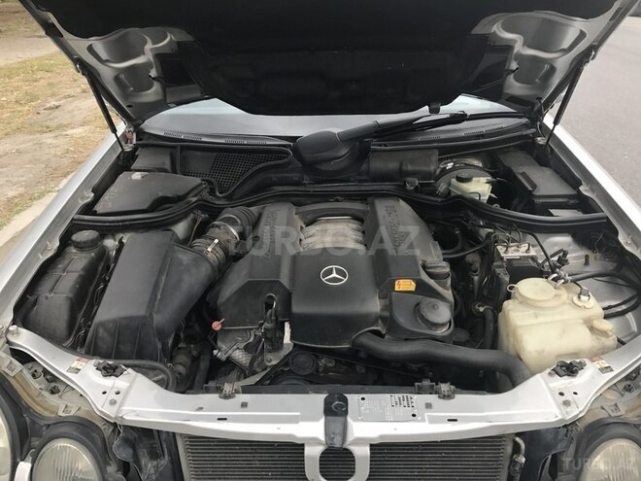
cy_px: 240
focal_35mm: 28
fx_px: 518
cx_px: 320
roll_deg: -0.4
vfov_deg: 49.7
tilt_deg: -26.6
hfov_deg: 63.4
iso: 20
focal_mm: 3.99
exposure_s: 1/488
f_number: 1.8
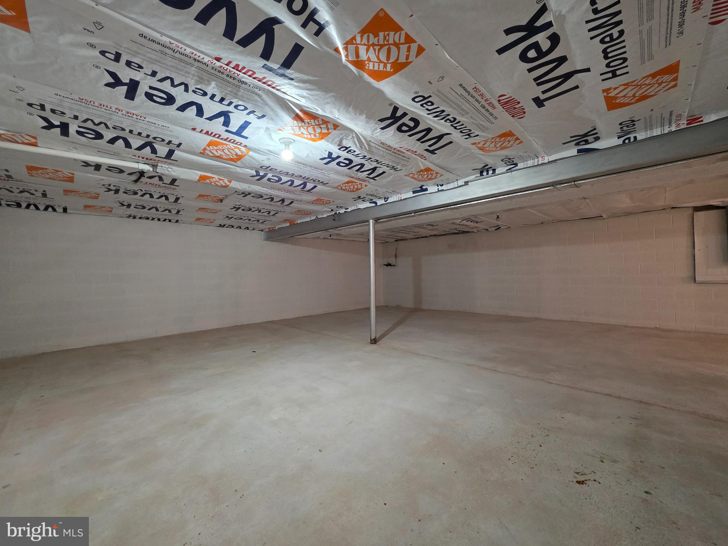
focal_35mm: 13
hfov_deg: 106.2
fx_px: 273
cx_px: 364
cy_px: 273
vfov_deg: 89.9
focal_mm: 2.2
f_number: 1.9
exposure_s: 1/60
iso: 500
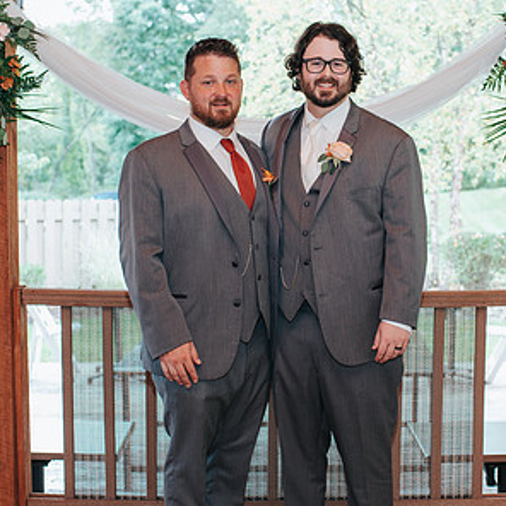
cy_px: 262
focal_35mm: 68
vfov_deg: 25.4
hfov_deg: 25.3
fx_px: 1125
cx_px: 314
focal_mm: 35
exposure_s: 1/200
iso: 400
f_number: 3.2
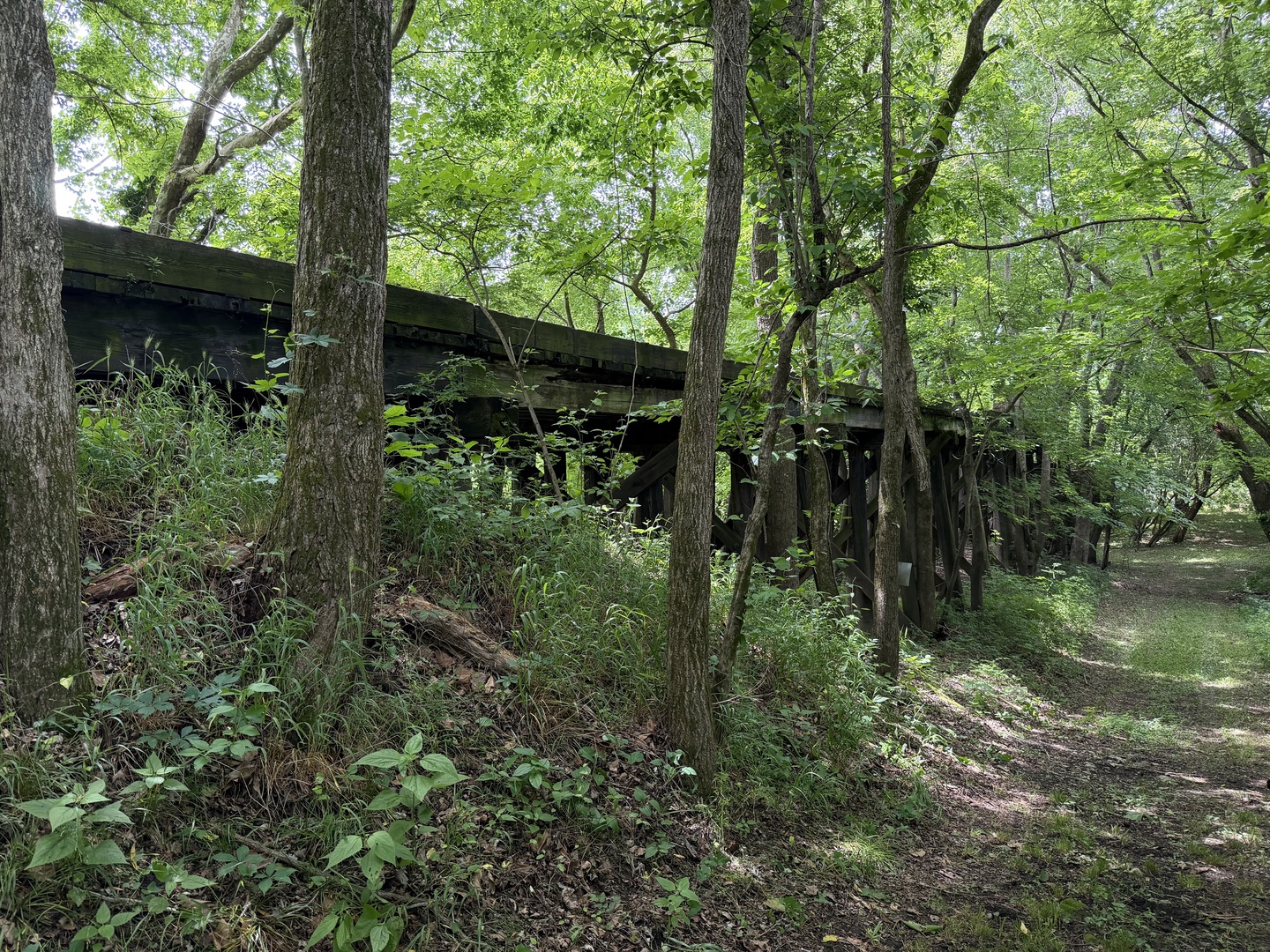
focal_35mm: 24
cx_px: 635
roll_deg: +0.6
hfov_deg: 71.6
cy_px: 476
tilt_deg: -0.9
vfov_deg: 56.8
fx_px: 881
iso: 200
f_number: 1.78
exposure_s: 1/212
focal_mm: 6.76
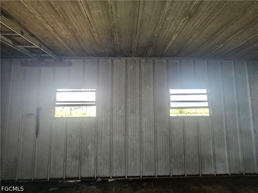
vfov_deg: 89.9
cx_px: 129
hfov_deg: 106.2
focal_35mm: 13
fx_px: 97
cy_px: 96
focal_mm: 2.2
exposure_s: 1/60
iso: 320
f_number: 2.2
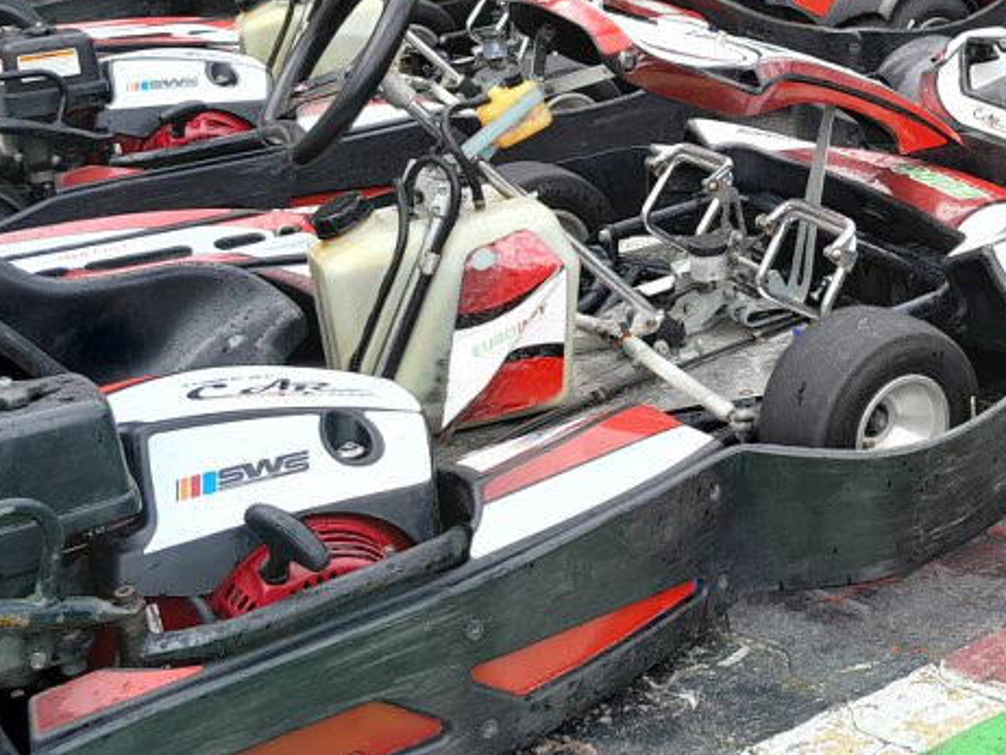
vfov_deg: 24.0
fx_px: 1745
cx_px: 940
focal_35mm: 60
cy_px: 144
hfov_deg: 30.5
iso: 40
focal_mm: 3.98
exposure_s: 1/104
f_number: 1.8
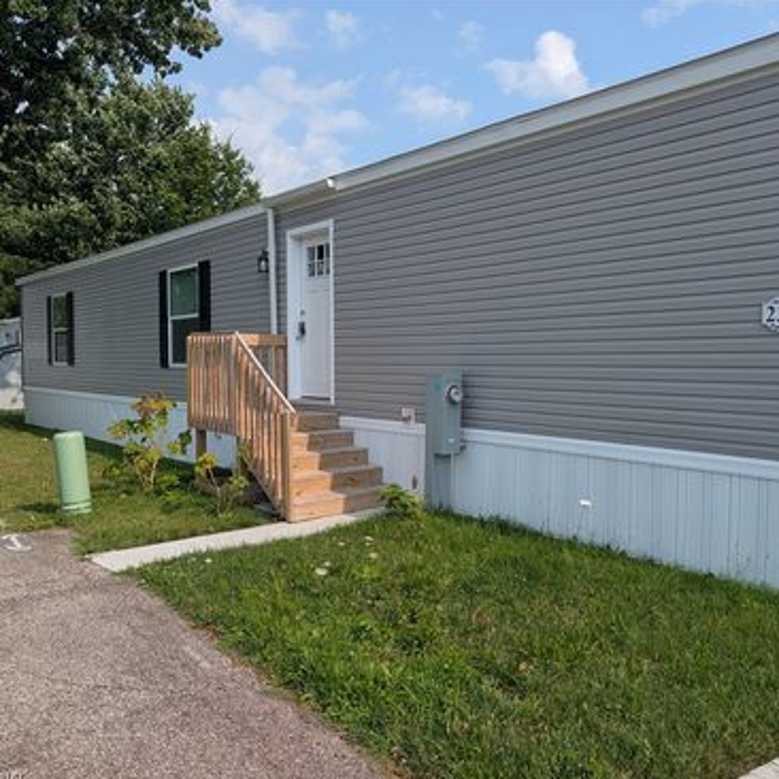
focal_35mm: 29
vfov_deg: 55.6
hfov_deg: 55.4
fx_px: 738
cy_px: 394
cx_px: 447
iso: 20
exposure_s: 1/1195
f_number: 1.68
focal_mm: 6.9
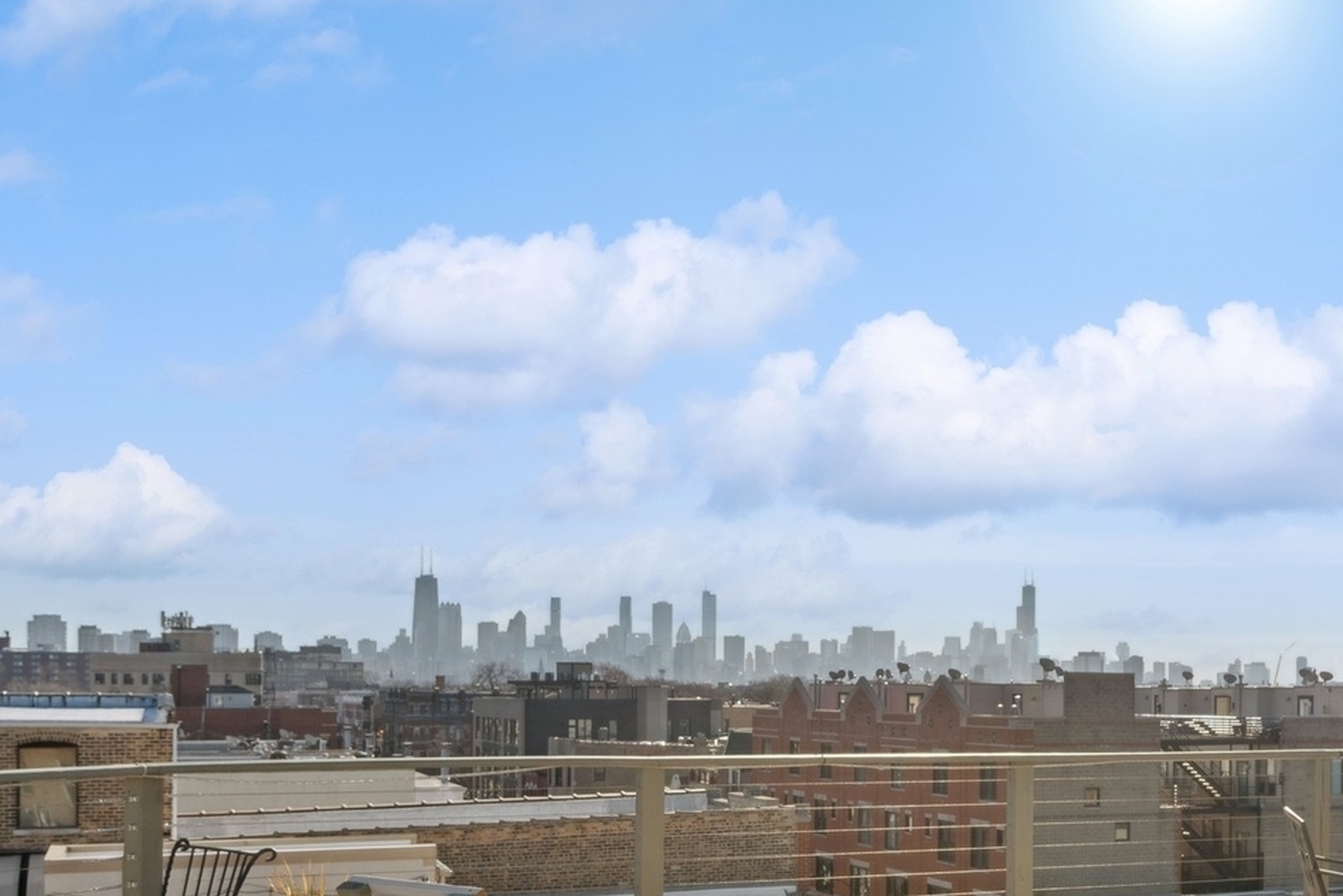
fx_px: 1561
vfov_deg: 31.3
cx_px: 1034
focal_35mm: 42
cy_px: 699
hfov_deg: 44.7
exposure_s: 1/400
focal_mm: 24.5
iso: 200
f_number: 11
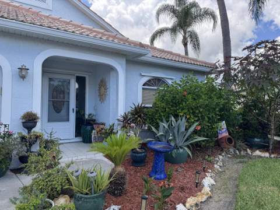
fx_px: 194
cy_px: 105
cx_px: 140
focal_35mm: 24
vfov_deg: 56.8
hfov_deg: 71.6
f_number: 1.78
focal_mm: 6.76
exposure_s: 1/1042
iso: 80
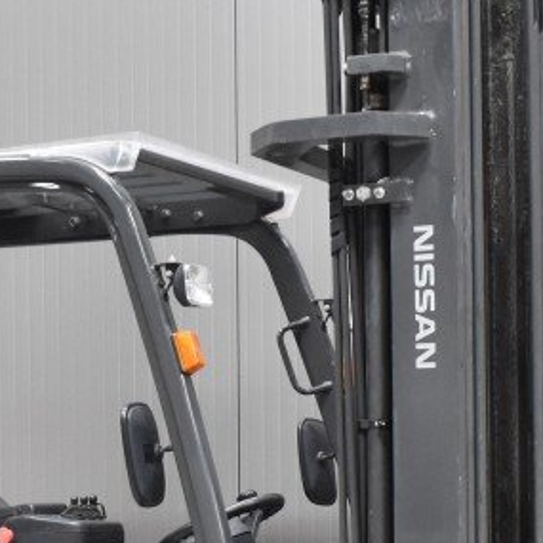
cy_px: 566
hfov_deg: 15.4
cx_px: 246
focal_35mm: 113
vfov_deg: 15.1
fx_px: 2002
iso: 1600
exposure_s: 1/30
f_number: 4.5
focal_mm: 21
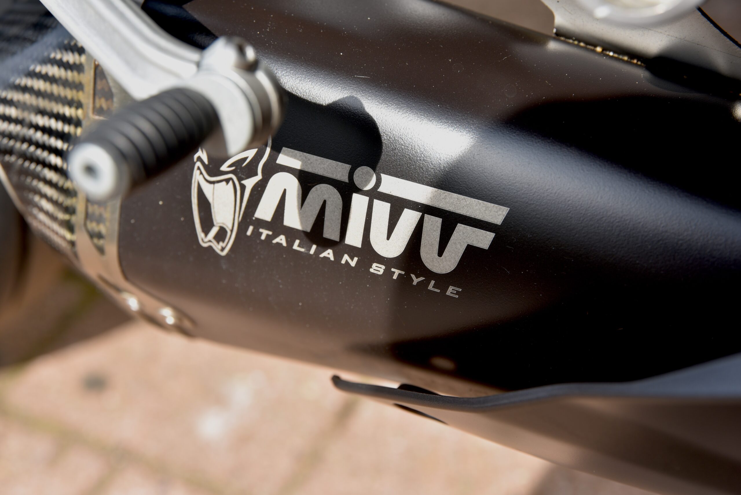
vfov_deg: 19.5
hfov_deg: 28.8
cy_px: 248
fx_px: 1441
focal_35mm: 70
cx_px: 370
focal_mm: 70
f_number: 5.6
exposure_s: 1/125
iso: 100
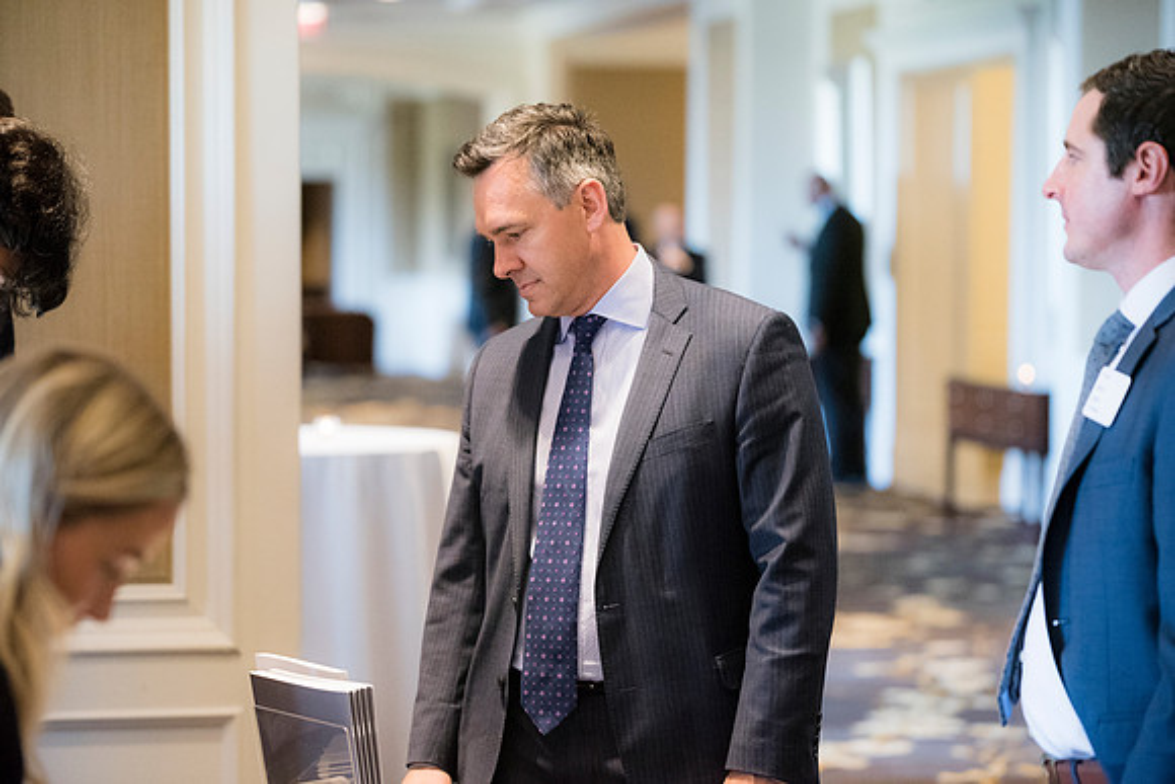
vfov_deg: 13.0
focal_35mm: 105
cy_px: 392
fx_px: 3428
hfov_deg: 19.5
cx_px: 588
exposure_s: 1/125
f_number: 2.8
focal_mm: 105
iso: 6400
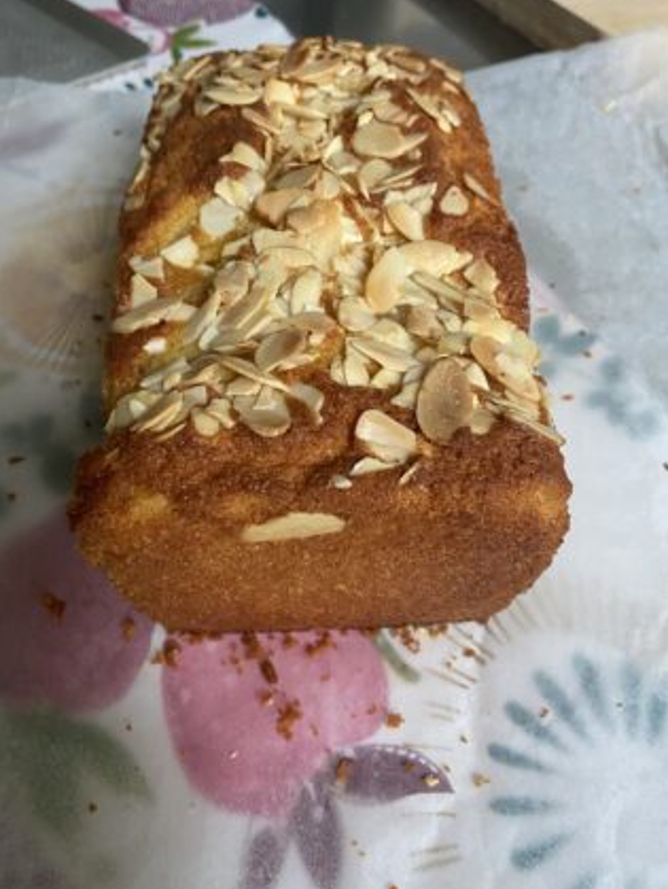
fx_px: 796
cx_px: 328
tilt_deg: -44.6
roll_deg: +2.6
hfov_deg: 45.5
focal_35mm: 31
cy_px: 397
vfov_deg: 58.2
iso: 250
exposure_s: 1/60
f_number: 1.8
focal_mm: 4.25
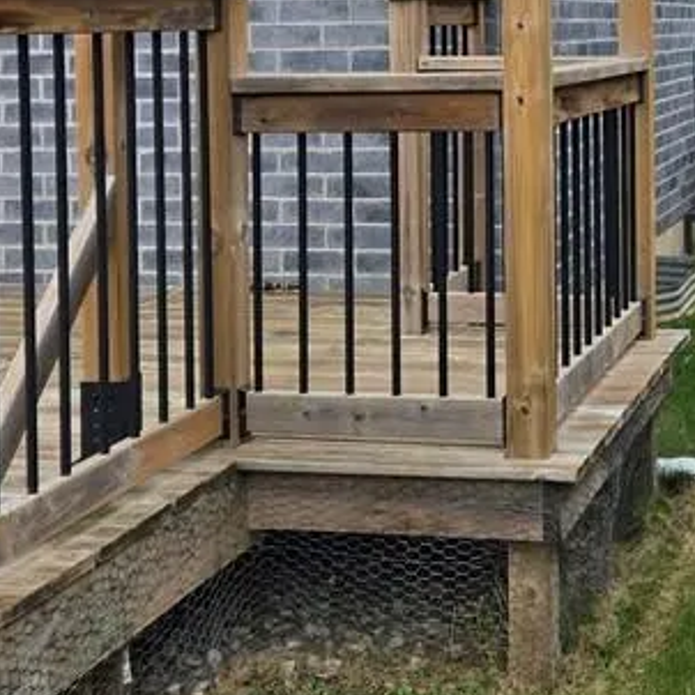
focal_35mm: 69
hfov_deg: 24.3
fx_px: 1567
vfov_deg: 24.2
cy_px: 44
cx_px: 624
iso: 50
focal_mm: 5.4
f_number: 1.8
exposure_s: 1/180
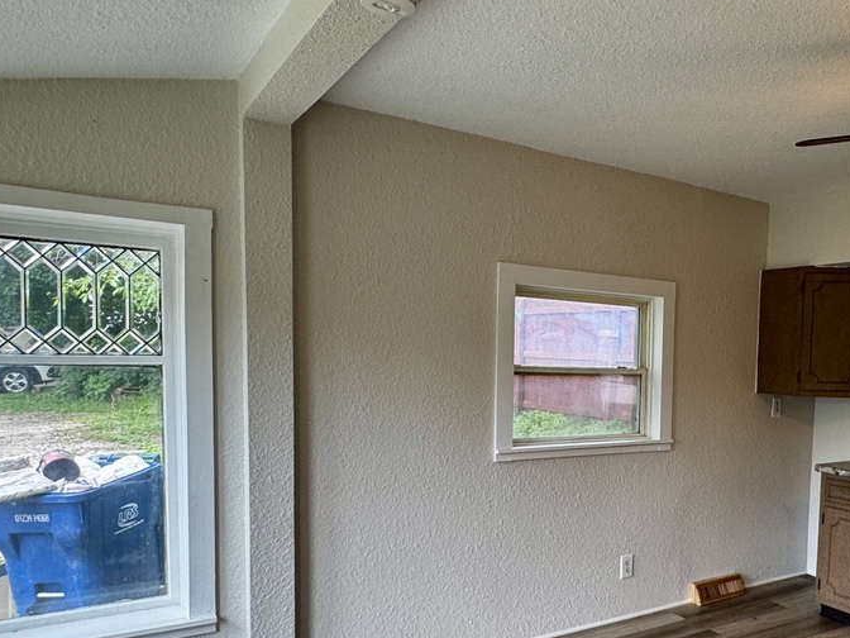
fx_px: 737
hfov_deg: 57.6
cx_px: 615
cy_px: 420
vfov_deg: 46.1
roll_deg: -1.3
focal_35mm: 30
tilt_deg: -6.6
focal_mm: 2.22
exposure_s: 1/120
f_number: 2.2
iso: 80
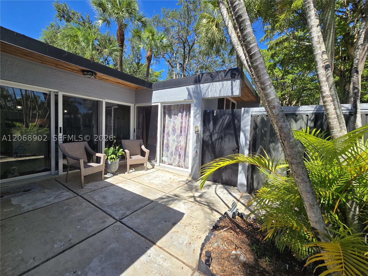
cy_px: 138
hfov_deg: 106.2
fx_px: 138
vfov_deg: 89.9
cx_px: 184
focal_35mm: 13
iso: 50
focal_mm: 2.2
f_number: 2.2
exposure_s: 1/1614
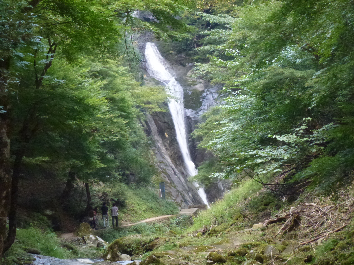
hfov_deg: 12.7
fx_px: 1585
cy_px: 132
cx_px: 177
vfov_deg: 9.6
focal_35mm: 155
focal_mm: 27.7
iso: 800
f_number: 5.3
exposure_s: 1/50
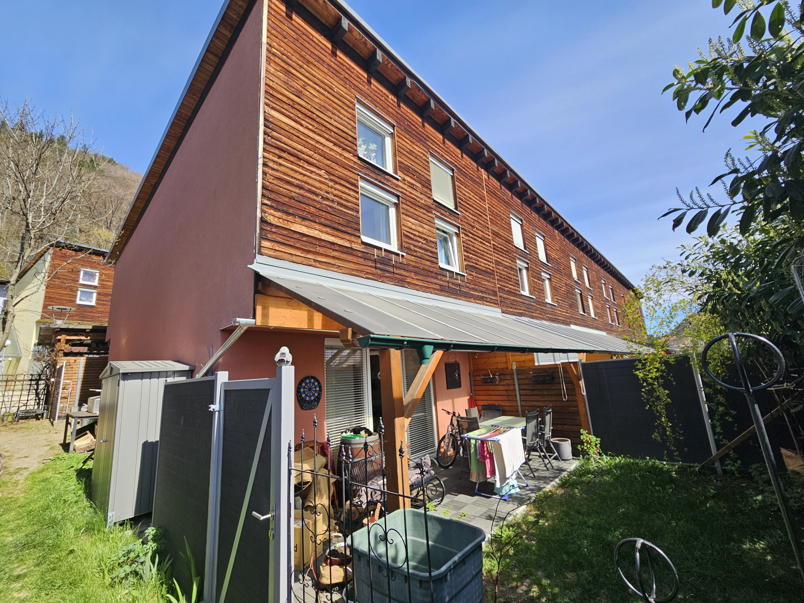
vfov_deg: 89.9
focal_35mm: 13
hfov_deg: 106.2
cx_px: 402
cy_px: 302
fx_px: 302
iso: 50
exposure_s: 1/1073
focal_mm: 2.2
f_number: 2.2
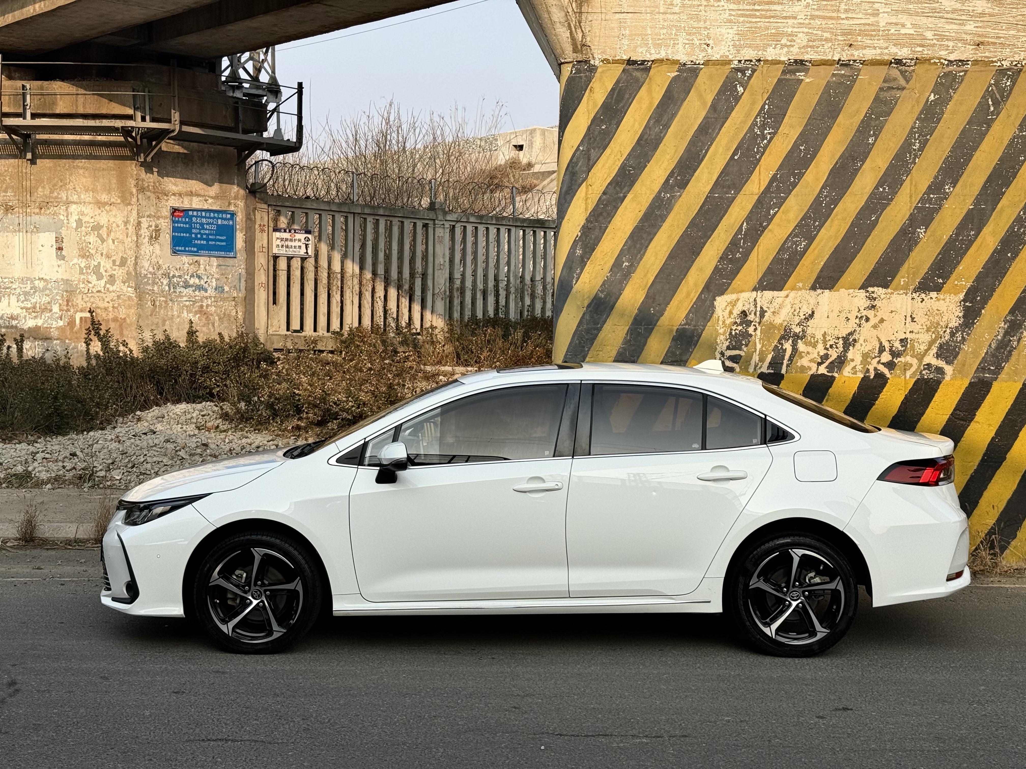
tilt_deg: -1.7
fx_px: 1423
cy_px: 384
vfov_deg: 30.3
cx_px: 513
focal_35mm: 48
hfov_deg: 39.7
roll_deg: -0.5
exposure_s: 1/2342
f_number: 1.78
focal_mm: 6.76
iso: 64
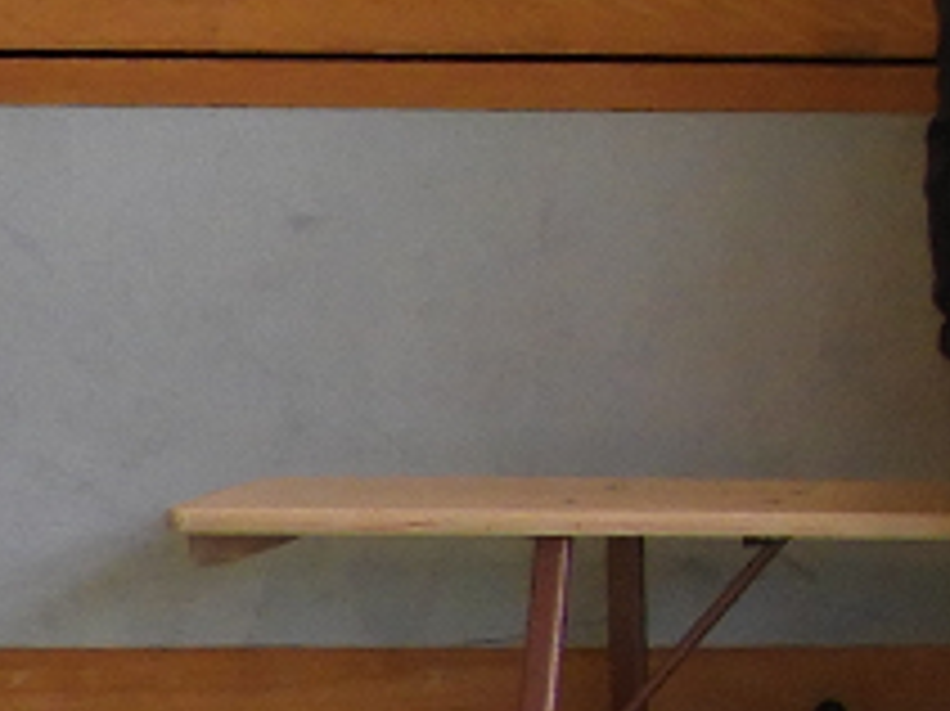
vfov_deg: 6.4
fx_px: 6254
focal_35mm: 228
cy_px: -562
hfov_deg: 7.0
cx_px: 3579
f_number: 3.5
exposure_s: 1/30
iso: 140
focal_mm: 5.4
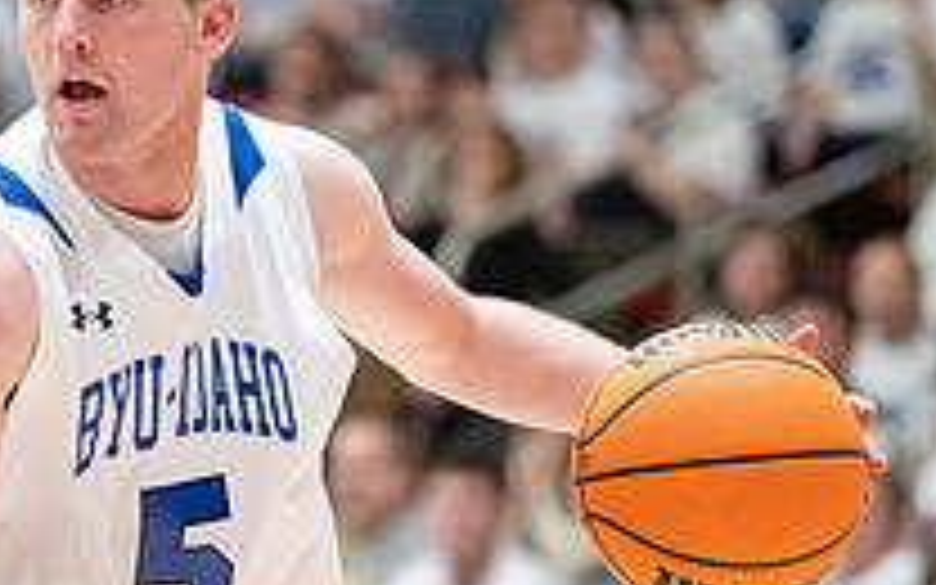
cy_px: 277
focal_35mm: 355
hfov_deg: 5.9
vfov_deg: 3.7
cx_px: 36
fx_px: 9056
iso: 6400
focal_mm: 125
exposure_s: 1/500
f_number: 2.8
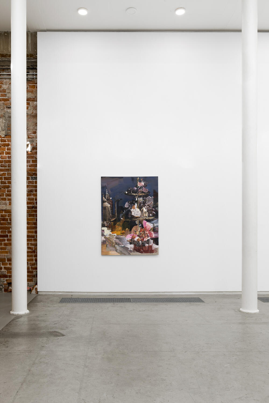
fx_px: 325
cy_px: 202
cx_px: 134
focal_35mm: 29
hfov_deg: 45.0
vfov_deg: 63.7
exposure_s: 1/13
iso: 100
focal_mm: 29
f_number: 8
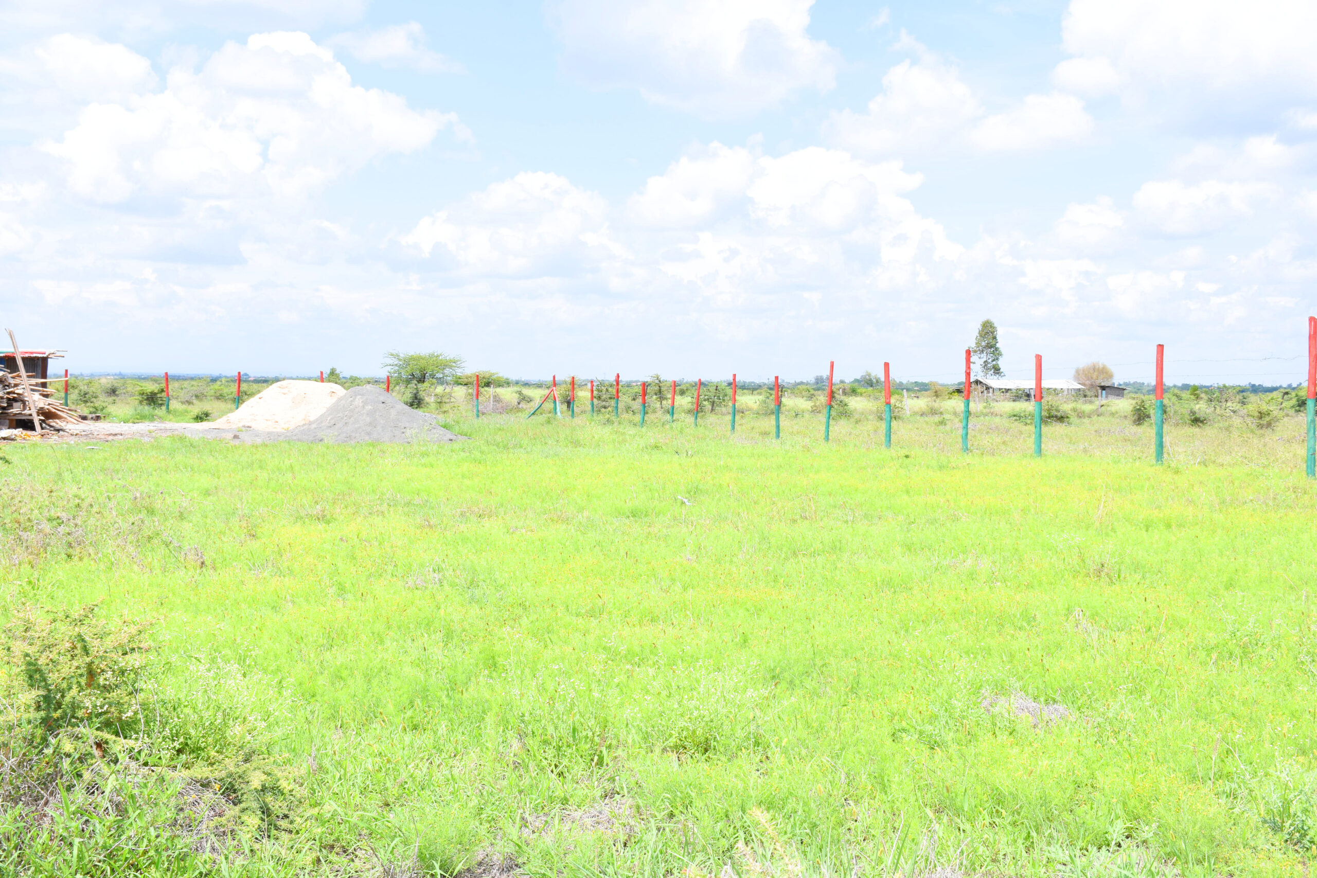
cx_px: 658
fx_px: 1646
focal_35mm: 45
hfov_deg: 43.6
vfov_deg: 29.9
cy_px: 439
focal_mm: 30
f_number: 10
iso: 320
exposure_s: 1/250
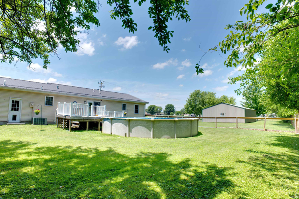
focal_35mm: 21
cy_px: 100
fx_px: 174
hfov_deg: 81.2
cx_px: 150
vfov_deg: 59.5
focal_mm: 20
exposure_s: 1/125
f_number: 8
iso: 100
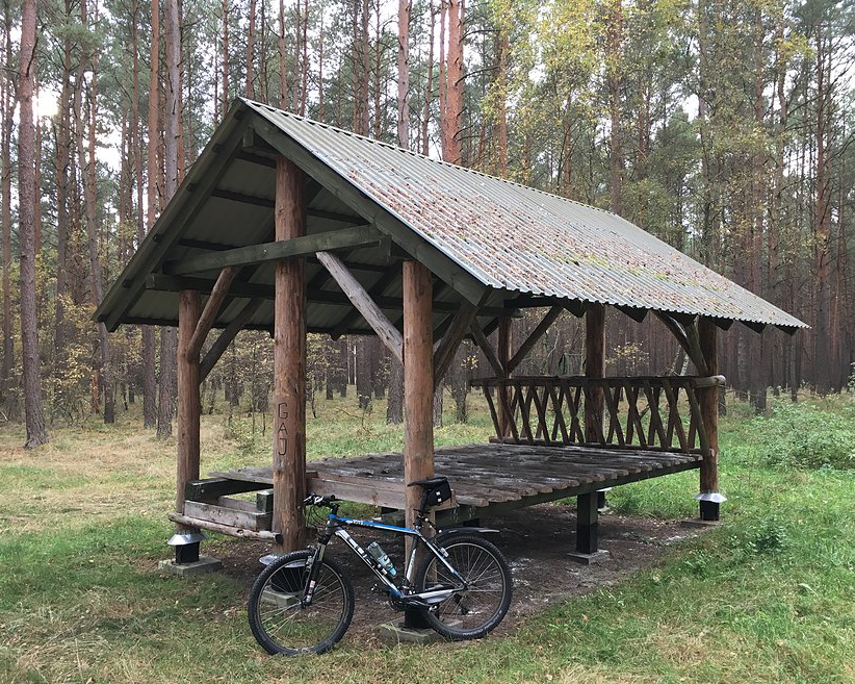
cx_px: 429
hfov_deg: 57.2
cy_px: 350
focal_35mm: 31
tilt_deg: +1.6
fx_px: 784
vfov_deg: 47.1
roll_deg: -0.4
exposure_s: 1/33
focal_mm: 4.15
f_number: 2.2
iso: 25
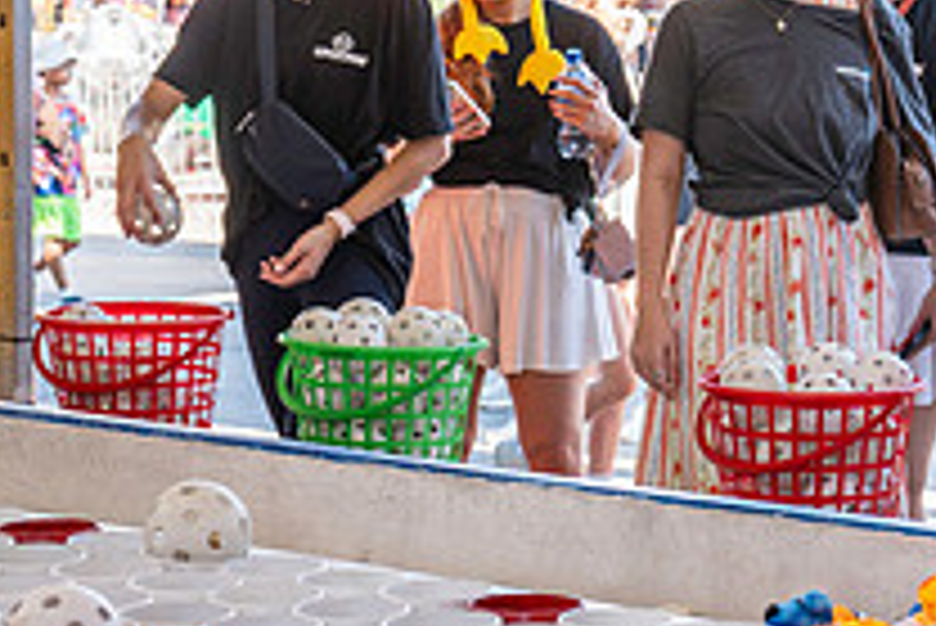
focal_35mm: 117
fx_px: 3044
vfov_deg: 11.7
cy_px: 412
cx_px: 774
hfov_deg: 17.3
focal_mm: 42
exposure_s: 1/200
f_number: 4.5
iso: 200
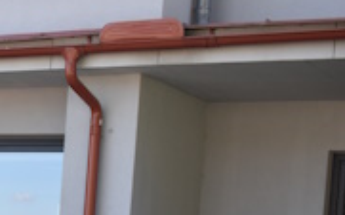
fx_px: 1097
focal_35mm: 117
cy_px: 295
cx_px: -223
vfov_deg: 10.9
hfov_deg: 15.9
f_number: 5.6
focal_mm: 23
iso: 280
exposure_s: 1/250
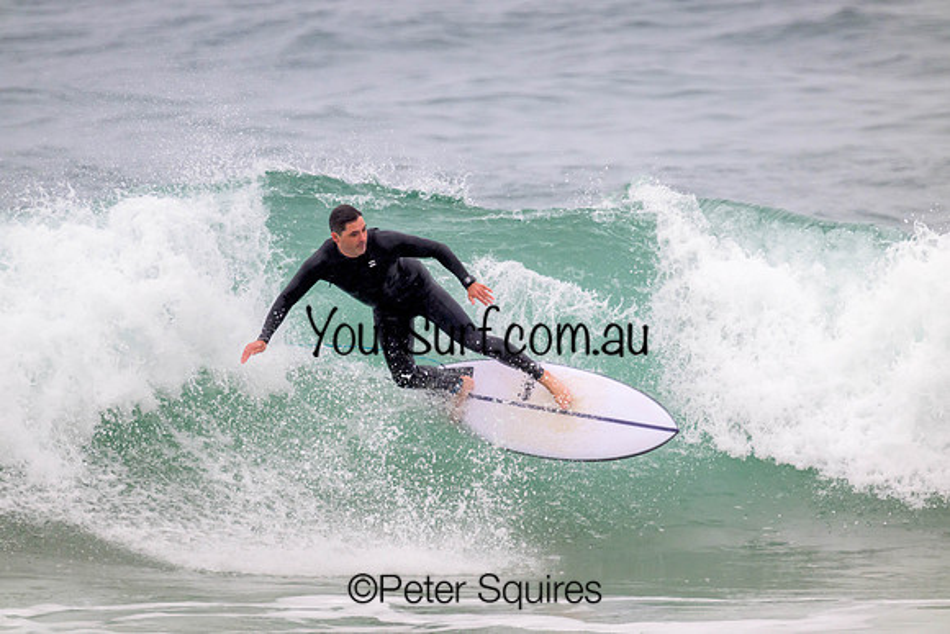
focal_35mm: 800
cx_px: 475
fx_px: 21115
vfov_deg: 1.7
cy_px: 317
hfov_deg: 2.6
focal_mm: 800
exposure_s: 1/2000
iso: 1600
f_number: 11
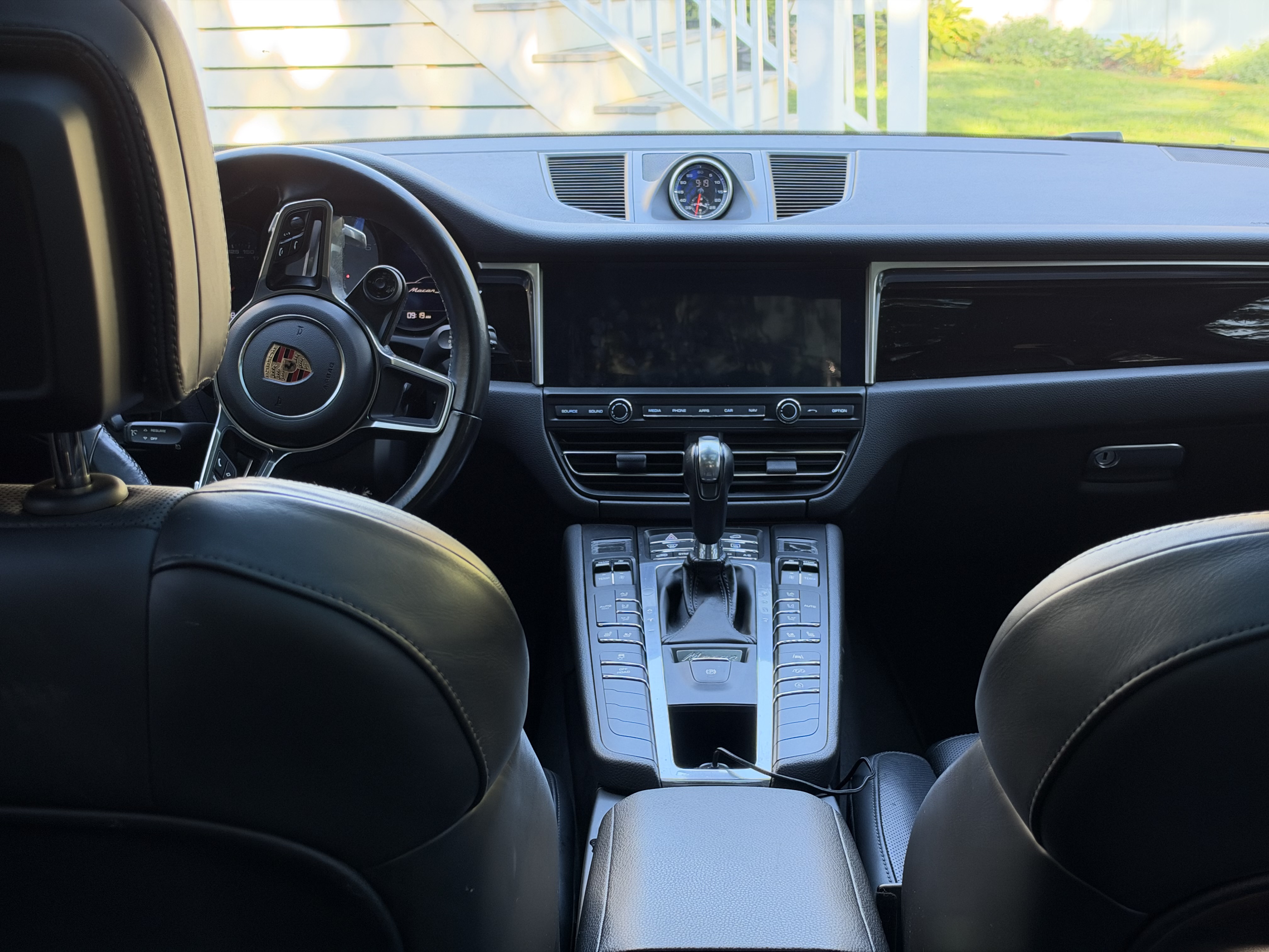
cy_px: 476
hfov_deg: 39.7
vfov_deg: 30.3
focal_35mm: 48
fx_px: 1760
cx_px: 634
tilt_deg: -16.8
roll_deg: +2.9
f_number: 1.8
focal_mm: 6.93
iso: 160
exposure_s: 1/60
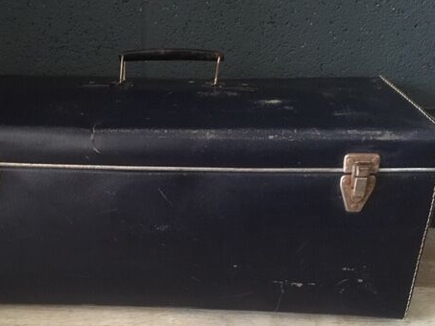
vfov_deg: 35.0
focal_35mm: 41
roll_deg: -0.2
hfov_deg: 45.4
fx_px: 515
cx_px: 165
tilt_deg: -27.2
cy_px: 201
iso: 500
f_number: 2.2
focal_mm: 4.15
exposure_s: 1/17
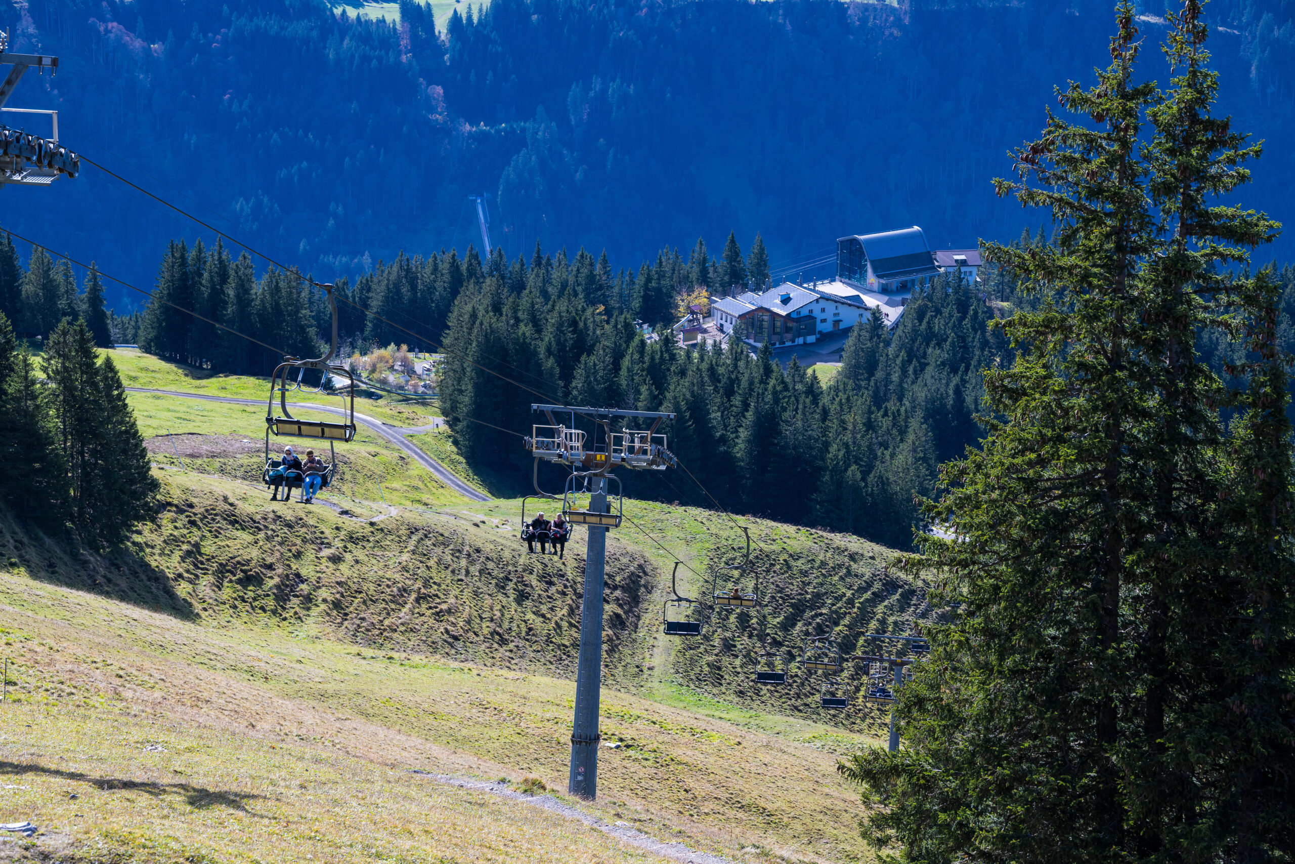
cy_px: 432
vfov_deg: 11.9
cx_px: 648
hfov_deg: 17.8
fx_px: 4137
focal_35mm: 115
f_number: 5.6
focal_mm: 115
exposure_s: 1/640
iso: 200
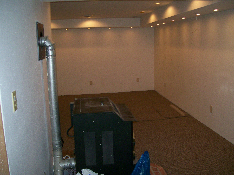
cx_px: 117
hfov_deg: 51.4
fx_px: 243
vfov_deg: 39.7
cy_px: 88
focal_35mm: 36
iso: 140
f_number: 2.7
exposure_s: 1/64
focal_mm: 6
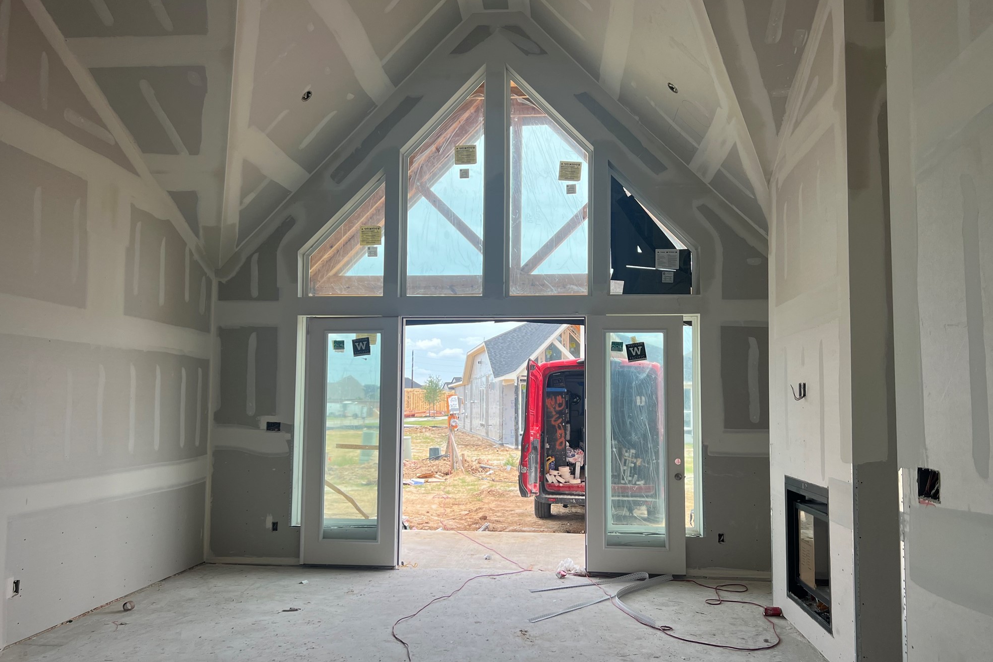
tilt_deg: +4.3
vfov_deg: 46.4
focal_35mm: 28
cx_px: 487
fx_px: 772
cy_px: 348
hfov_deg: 65.5
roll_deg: -1.0
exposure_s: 1/909
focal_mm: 5.7
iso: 50
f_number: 1.5
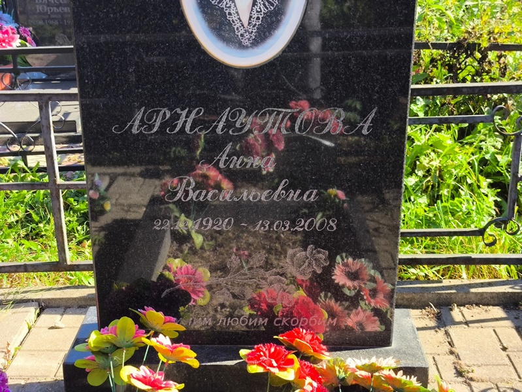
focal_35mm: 50
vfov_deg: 29.1
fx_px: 754
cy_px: 196
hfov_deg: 38.2
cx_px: 261
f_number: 1.7
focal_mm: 4.71
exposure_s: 1/306
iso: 50
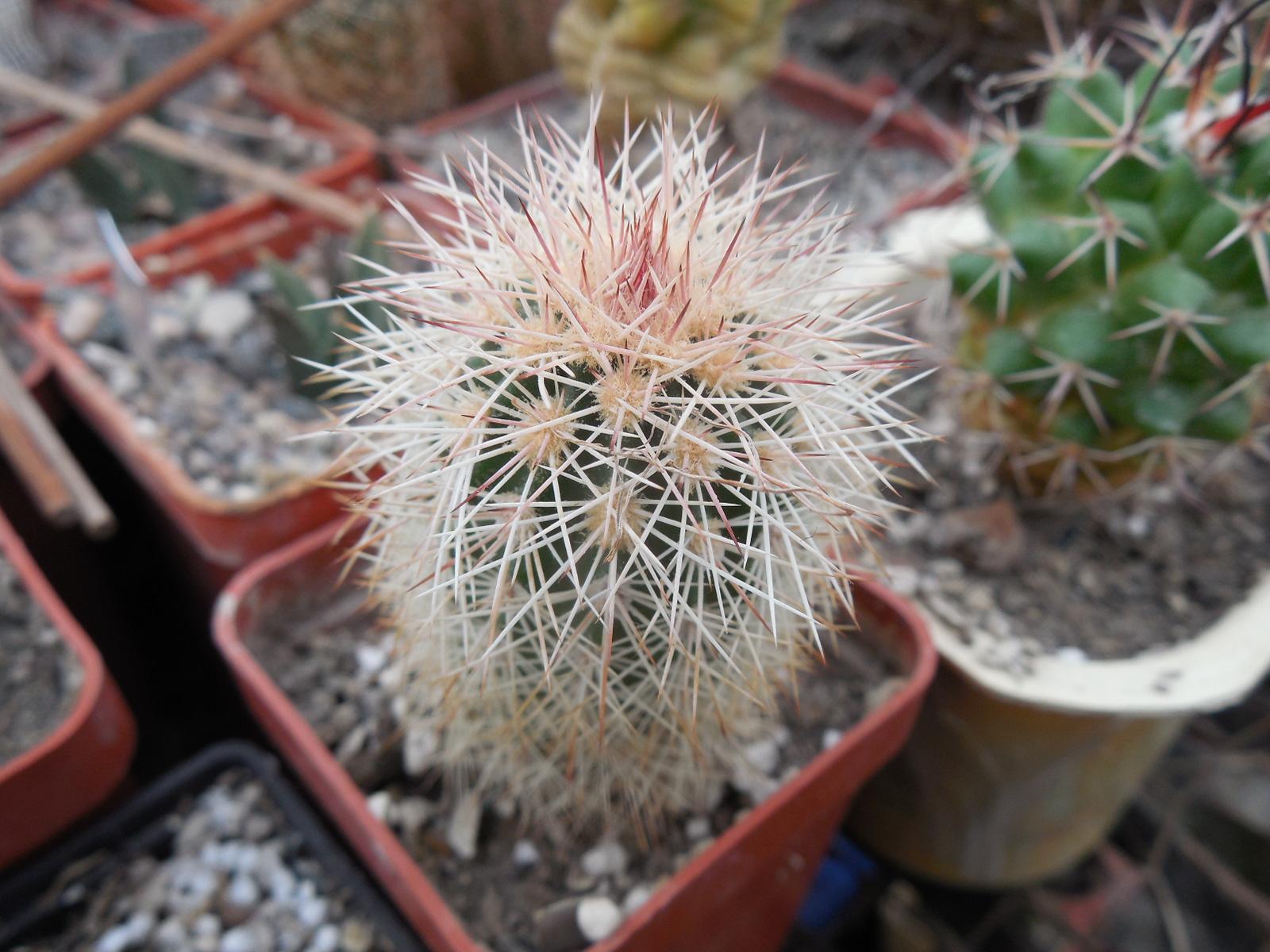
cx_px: 635
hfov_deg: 58.4
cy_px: 476
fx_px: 1137
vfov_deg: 45.4
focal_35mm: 31
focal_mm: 5.6
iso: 125
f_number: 3.6
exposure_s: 1/80
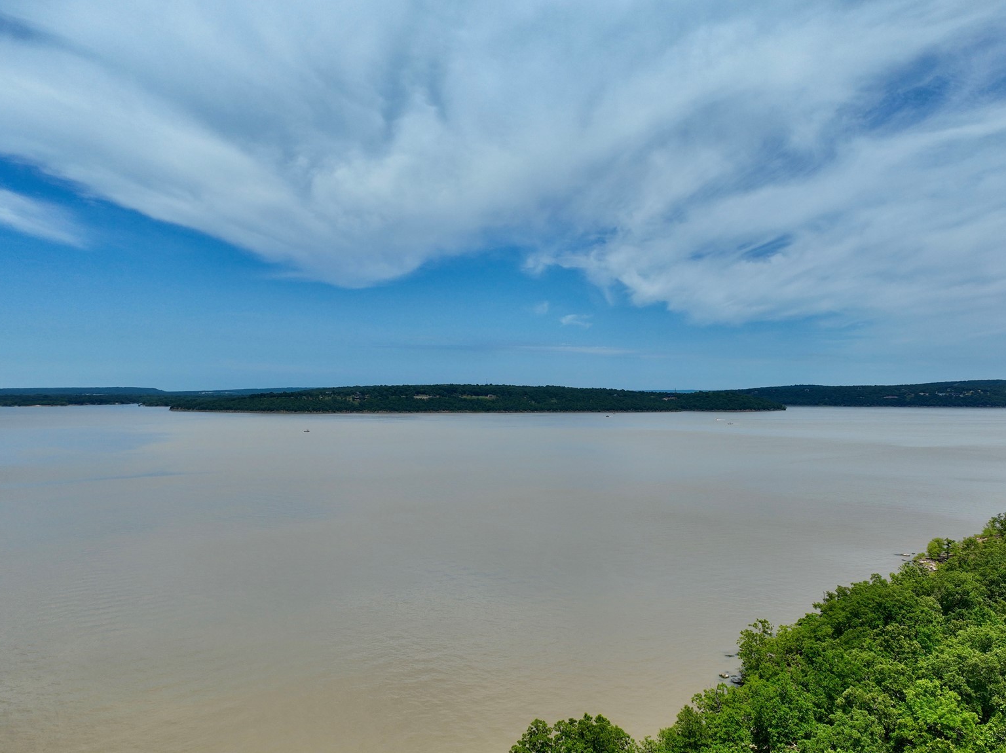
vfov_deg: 46.6
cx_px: 561
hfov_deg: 59.8
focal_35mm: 30
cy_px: 439
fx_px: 871
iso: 100
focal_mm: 12.29
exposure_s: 1/2500
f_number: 2.8
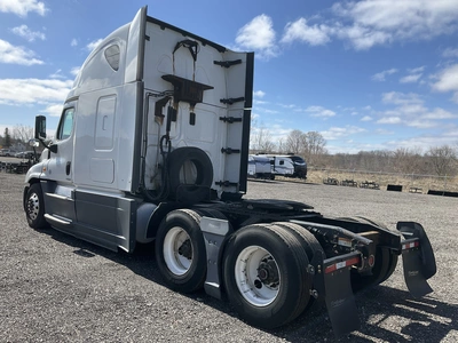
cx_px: 229
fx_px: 384
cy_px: 172
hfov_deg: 61.7
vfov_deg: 48.2
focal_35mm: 29
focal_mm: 3
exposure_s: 1/1984
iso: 25
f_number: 1.8
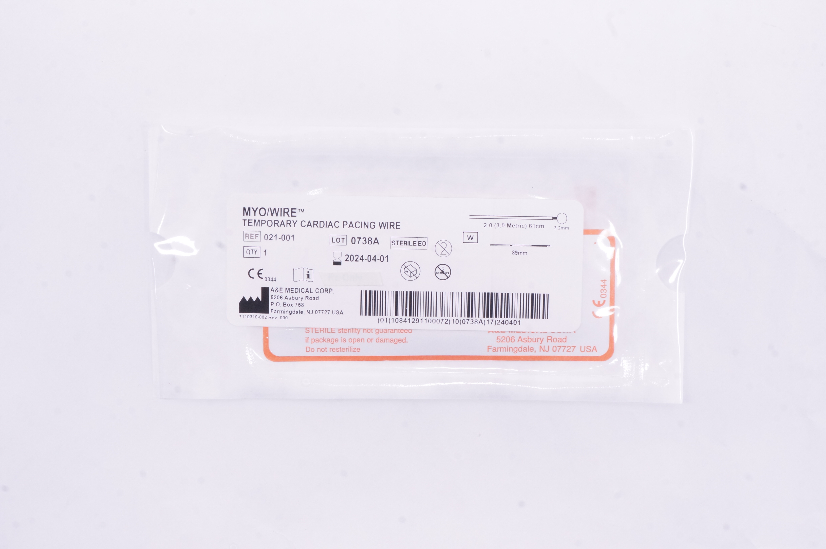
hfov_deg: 41.2
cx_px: 413
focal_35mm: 48
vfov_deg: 28.0
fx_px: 1100
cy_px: 274
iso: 1600
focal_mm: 32
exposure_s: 1/25
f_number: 18
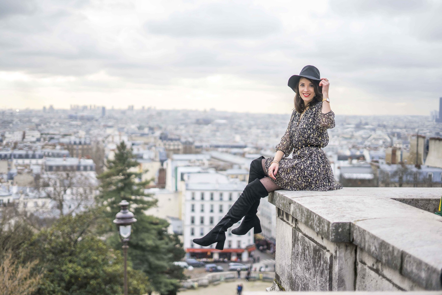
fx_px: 614
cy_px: 148
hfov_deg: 39.6
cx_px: 221
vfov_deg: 27.0
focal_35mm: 50
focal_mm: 50
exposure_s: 1/4000
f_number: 1.8
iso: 500
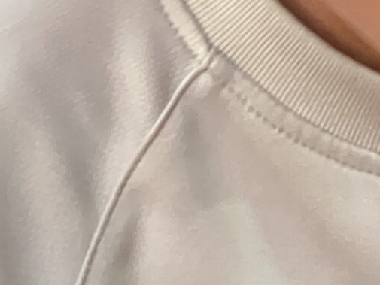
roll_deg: +3.4
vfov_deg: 9.2
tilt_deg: -13.2
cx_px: 515
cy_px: -428
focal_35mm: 142
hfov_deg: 13.3
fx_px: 1559
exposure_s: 1/60
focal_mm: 3.99
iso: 320
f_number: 1.8
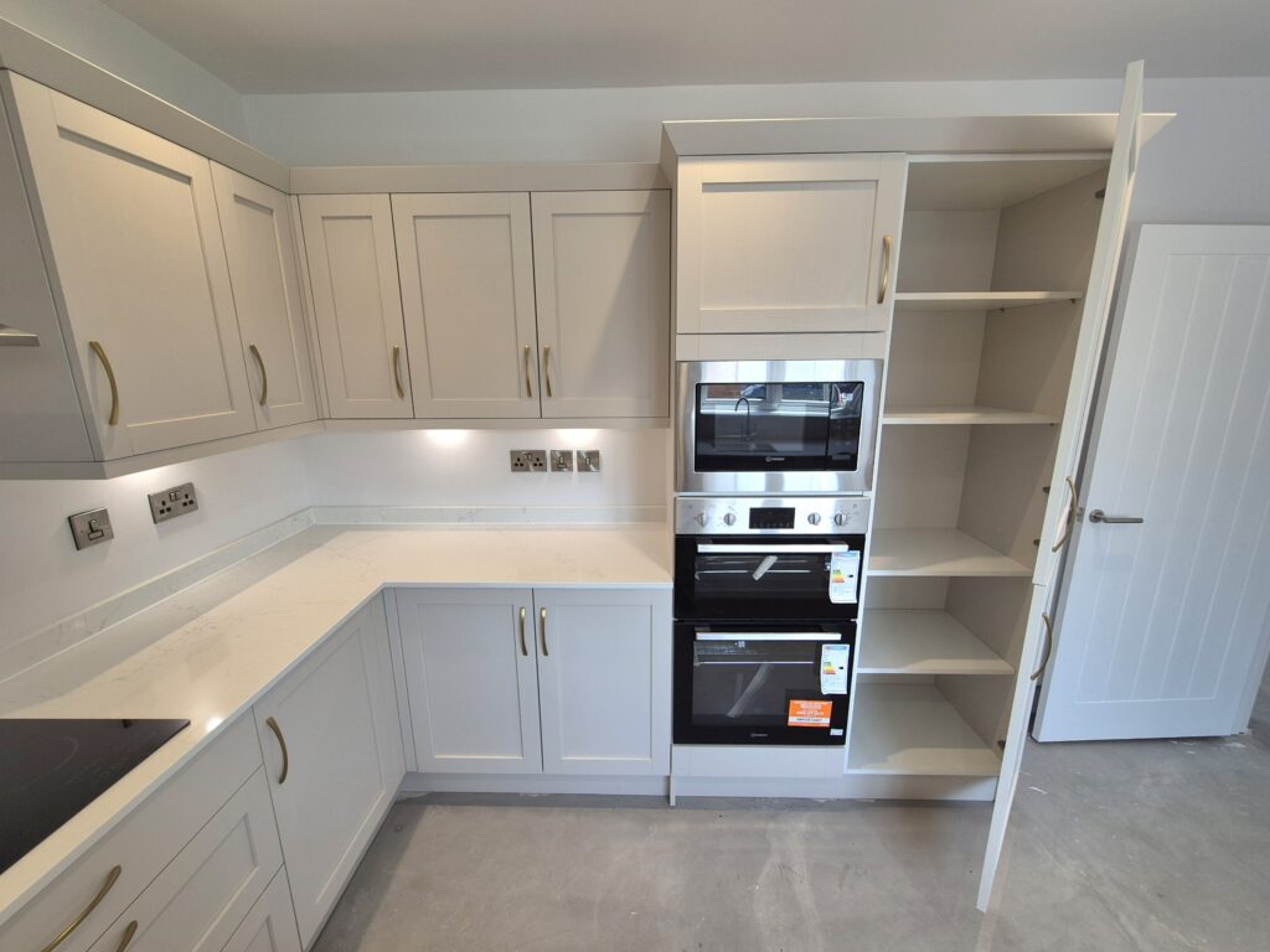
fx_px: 477
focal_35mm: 13
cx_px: 635
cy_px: 476
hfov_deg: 106.2
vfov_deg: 89.9
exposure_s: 1/100
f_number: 2.2
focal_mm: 2.2
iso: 64
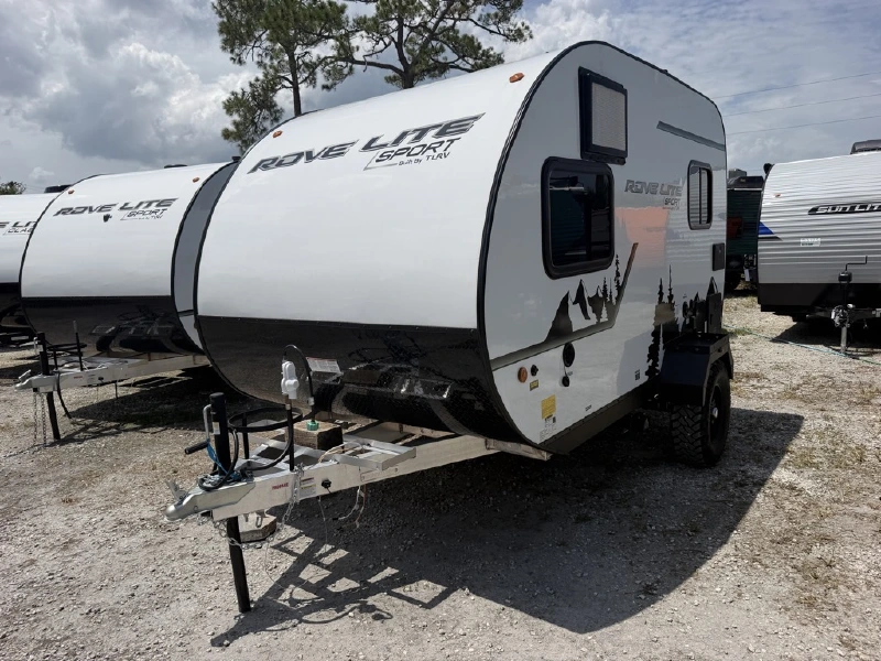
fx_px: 611
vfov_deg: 56.8
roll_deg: +2.8
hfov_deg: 71.6
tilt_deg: -4.5
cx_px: 440
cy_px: 330
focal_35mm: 24
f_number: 1.78
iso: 80
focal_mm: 6.76
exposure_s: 1/10309
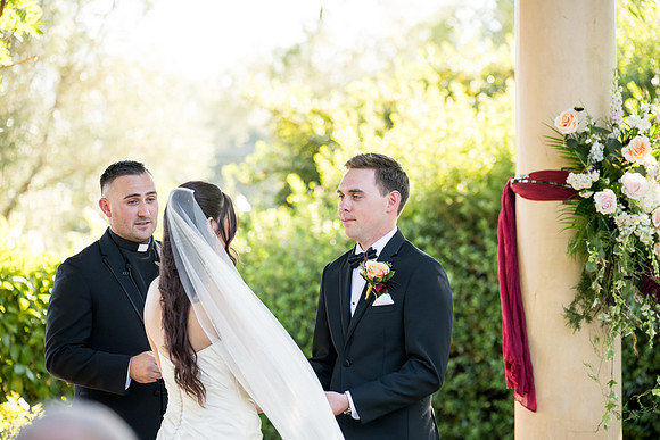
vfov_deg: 9.2
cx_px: 330
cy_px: 220
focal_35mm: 150
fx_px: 2751
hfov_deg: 13.7
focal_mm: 150
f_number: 4
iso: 640
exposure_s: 1/400
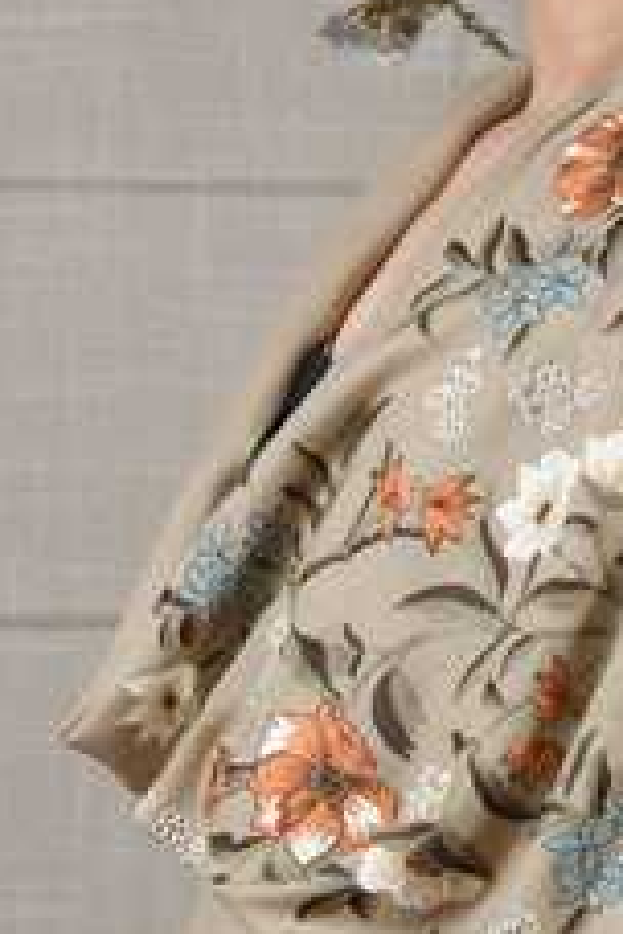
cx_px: 504
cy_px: 879
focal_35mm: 311
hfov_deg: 4.4
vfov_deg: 6.6
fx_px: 8072
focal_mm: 135
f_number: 18
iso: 160
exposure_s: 1/100
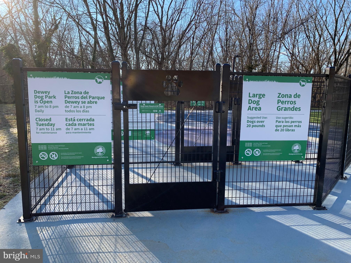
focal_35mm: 26
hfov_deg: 67.3
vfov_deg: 53.1
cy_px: 132
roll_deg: -1.1
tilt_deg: -7.9
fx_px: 264
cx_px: 176
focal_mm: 4.25
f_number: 1.8
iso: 25
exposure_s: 1/457
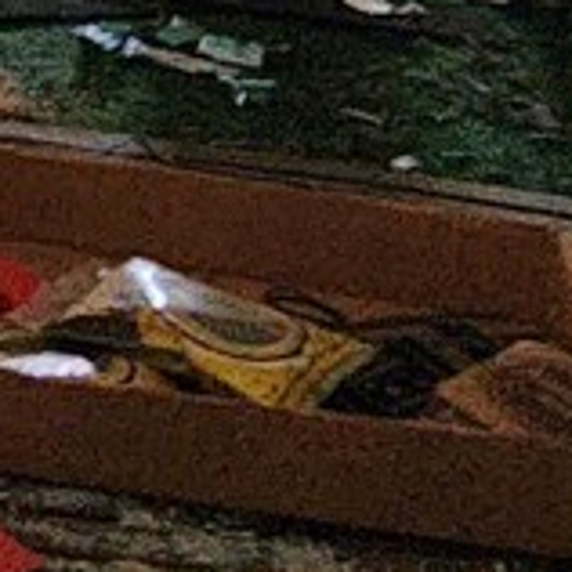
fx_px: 2169
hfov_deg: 10.9
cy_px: -757
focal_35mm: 116
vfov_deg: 12.3
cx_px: -1057
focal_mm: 2.2
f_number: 2.2
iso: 640
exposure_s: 1/24
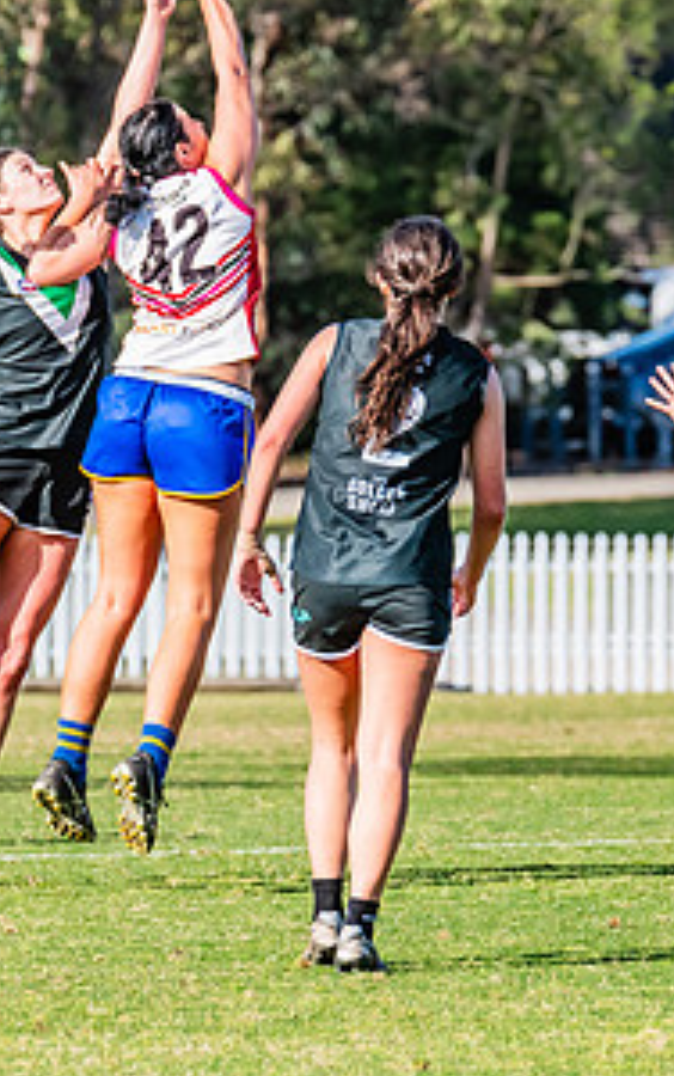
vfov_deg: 3.0
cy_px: 336
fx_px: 20651
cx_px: 136
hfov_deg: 1.9
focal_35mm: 704
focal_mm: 310
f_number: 8
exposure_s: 1/1600
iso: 800
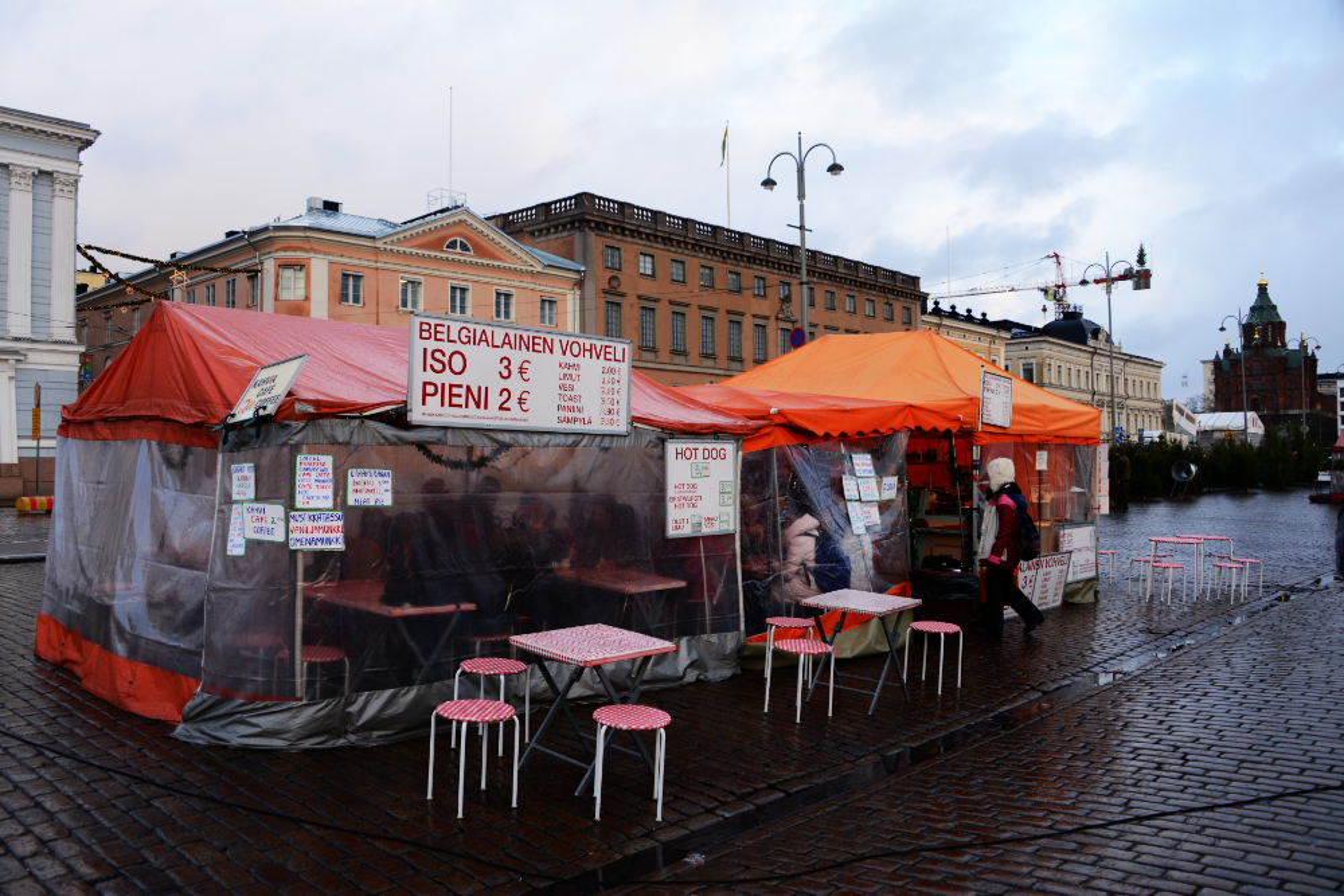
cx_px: 672
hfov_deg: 65.5
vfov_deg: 46.4
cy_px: 448
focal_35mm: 28
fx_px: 1045
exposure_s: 1/80
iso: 200
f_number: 5.6
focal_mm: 28
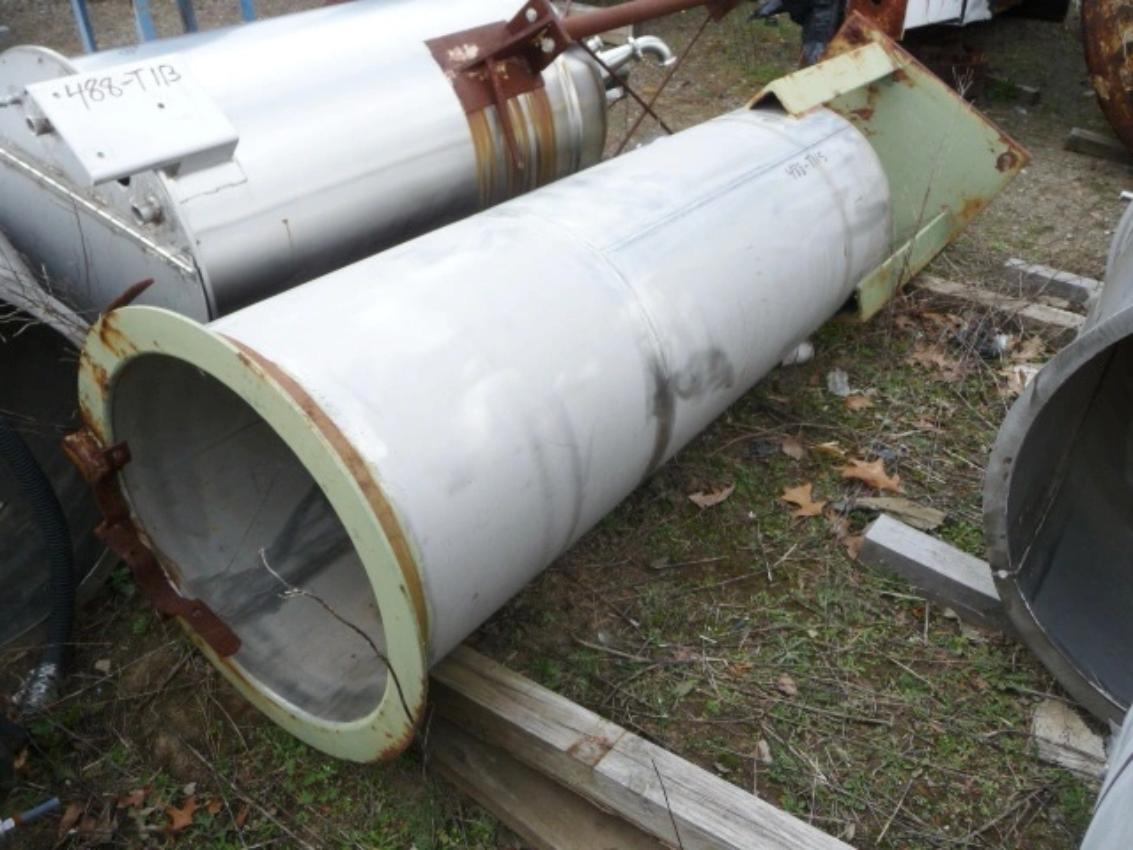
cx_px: 566
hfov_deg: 63.4
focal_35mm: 28
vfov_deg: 49.7
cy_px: 425
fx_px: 916
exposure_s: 1/400
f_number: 3.3
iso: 100
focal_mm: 4.7
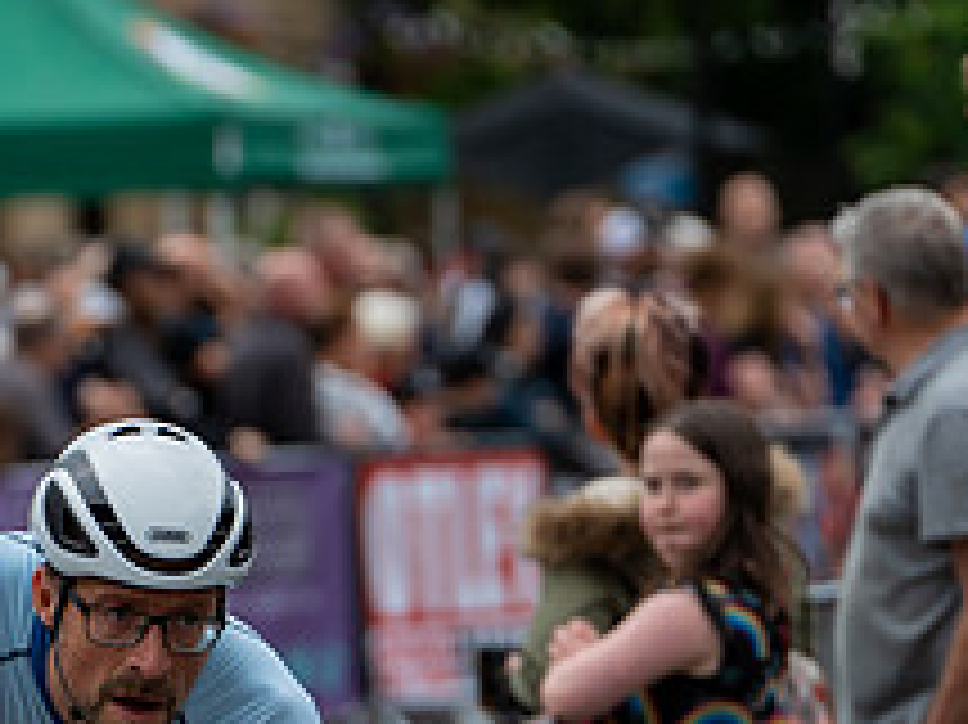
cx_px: -72
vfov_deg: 3.8
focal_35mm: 394
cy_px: 816
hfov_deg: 5.0
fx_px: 11012
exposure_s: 1/800
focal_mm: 152
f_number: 3.5
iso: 500
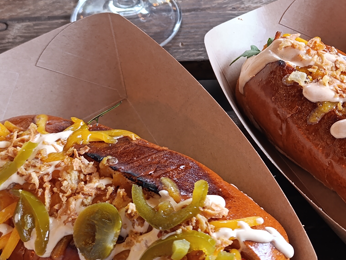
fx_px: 621
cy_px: 47
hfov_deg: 30.7
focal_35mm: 62
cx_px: 253
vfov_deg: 23.3
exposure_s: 1/50
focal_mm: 6.14
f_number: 1.6
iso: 800
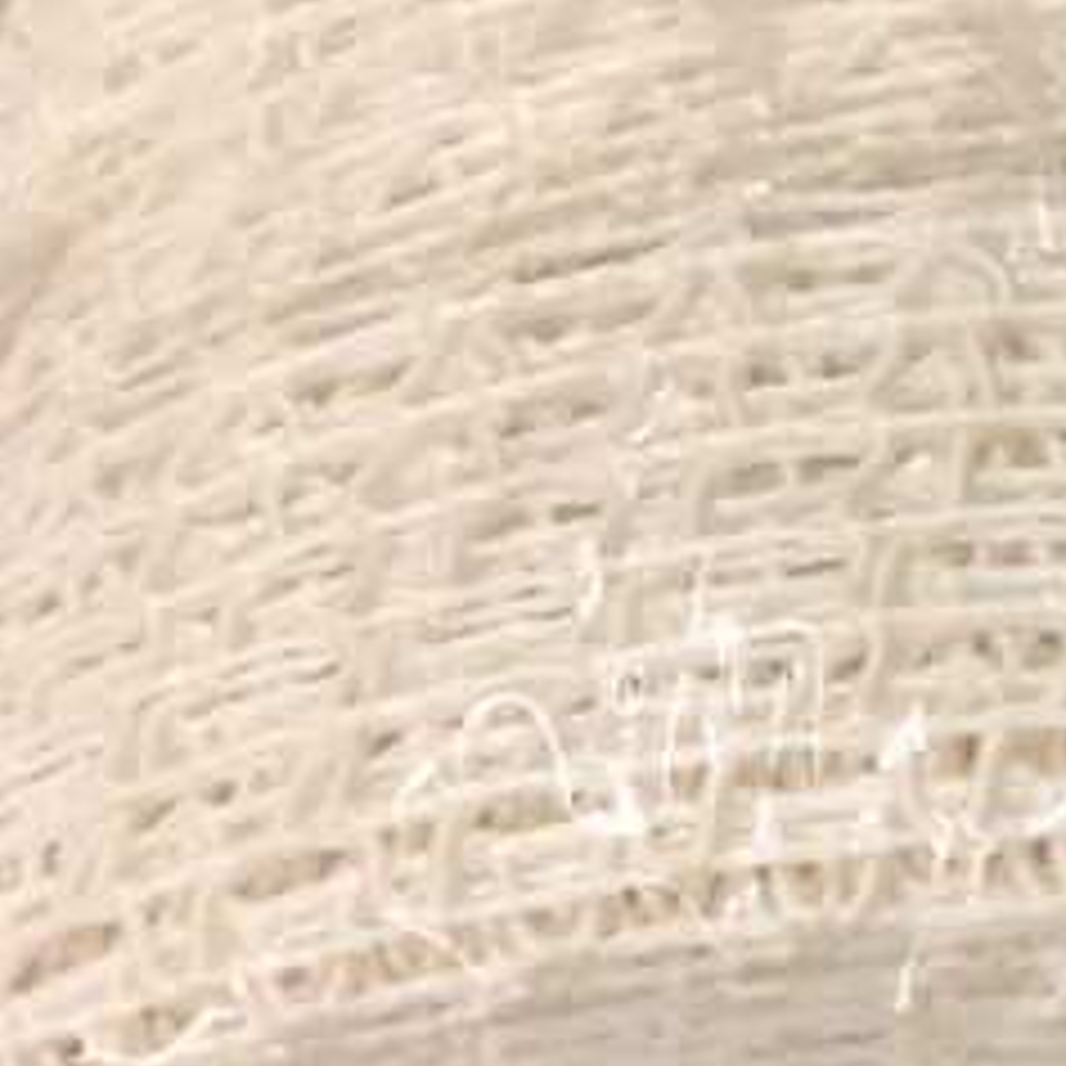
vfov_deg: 10.2
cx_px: 1165
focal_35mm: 170
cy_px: 1219
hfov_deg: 10.2
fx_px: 5923
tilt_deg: -51.6
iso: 200
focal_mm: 6.6
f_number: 2.8
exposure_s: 1/50
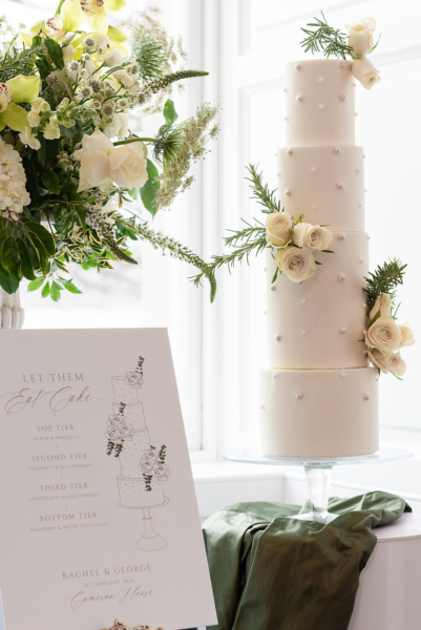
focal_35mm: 85
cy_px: 315
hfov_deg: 16.1
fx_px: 1488
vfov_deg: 23.9
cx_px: 210
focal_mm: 85
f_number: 5.6
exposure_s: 1/250
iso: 800
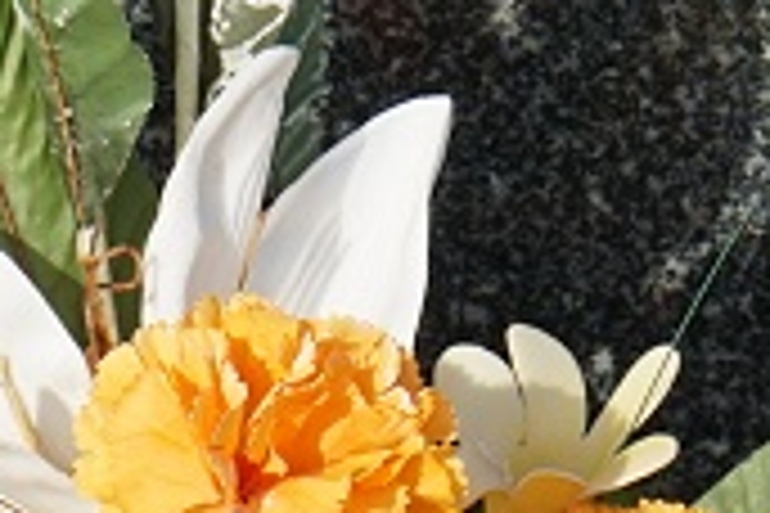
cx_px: 491
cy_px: -817
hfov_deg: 4.3
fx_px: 10244
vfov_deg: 2.8
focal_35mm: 479
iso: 100
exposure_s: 1/200
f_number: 9
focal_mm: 50
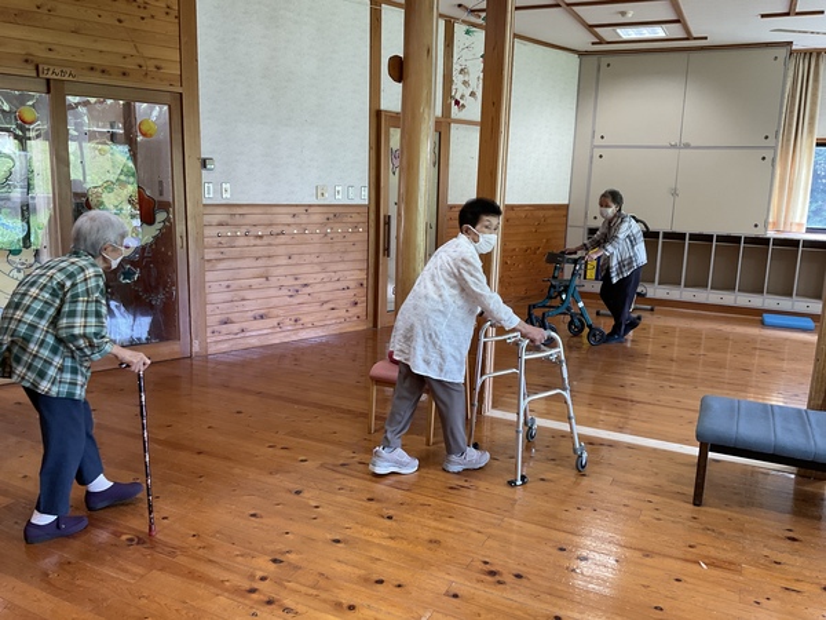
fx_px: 692
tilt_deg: -10.1
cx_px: 413
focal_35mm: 29
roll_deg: -0.5
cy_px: 310
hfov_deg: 61.7
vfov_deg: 48.2
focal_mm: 3
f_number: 1.8
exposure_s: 1/60
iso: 50
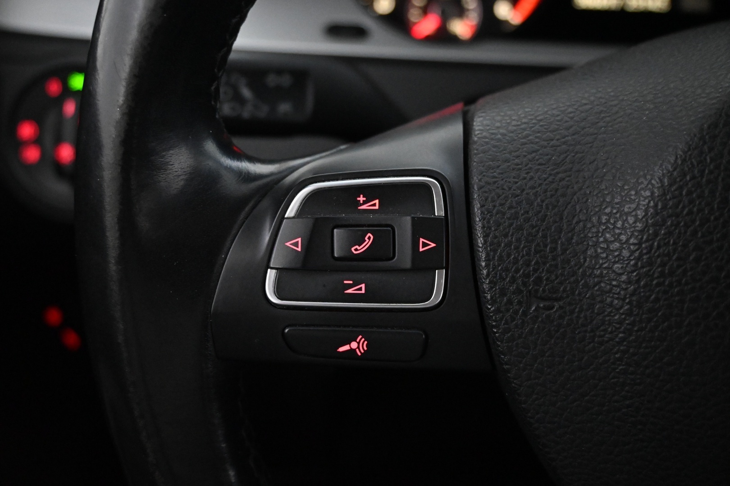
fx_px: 730
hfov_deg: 53.1
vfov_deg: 36.9
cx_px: 365
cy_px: 243
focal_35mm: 36
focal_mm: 24
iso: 7200
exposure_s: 1/40
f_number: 4.2
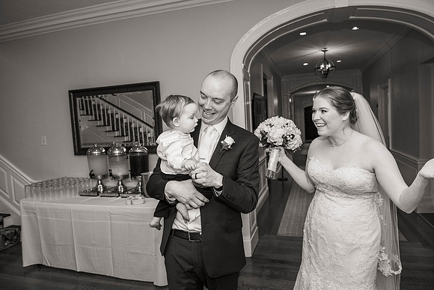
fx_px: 326
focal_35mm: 27
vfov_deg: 48.0
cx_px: 217
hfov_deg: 67.4
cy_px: 145
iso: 800
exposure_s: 1/160
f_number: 4
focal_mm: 27
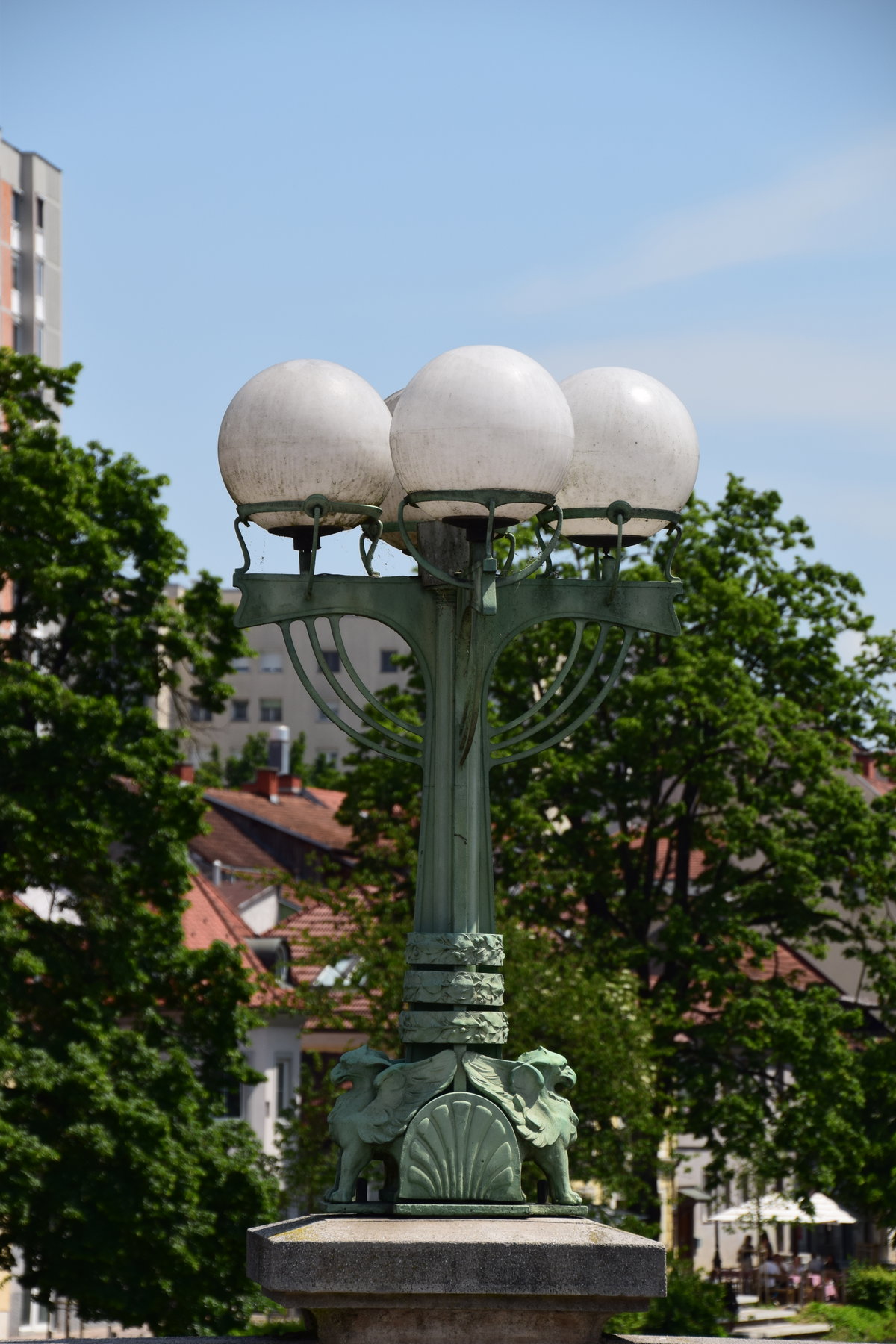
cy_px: 672
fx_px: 5600
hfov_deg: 9.1
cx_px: 448
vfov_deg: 13.7
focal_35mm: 150
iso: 200
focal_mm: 100
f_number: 9
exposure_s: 1/800
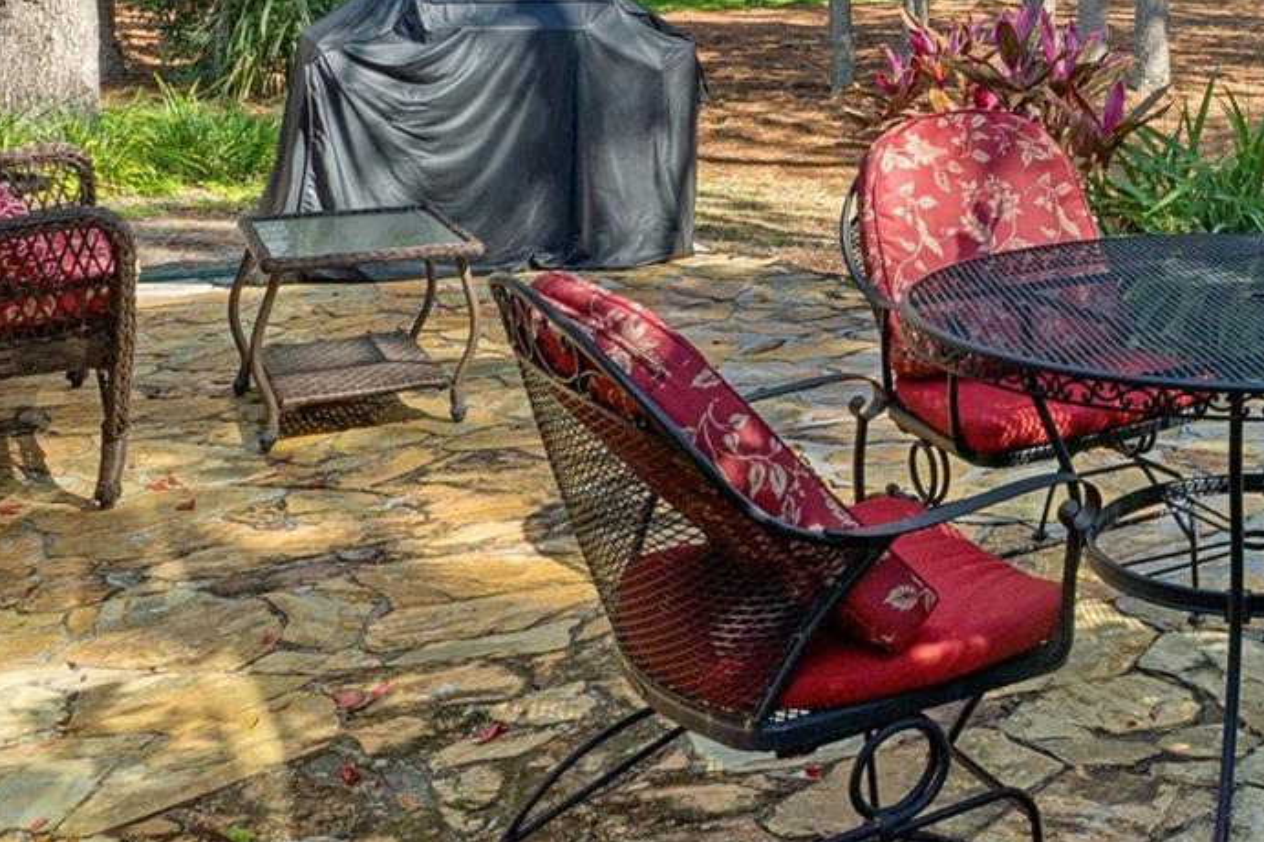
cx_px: 1368
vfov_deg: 27.3
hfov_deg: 37.0
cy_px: -82
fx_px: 1585
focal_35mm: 45
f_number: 8
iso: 320
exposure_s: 1/80
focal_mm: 13
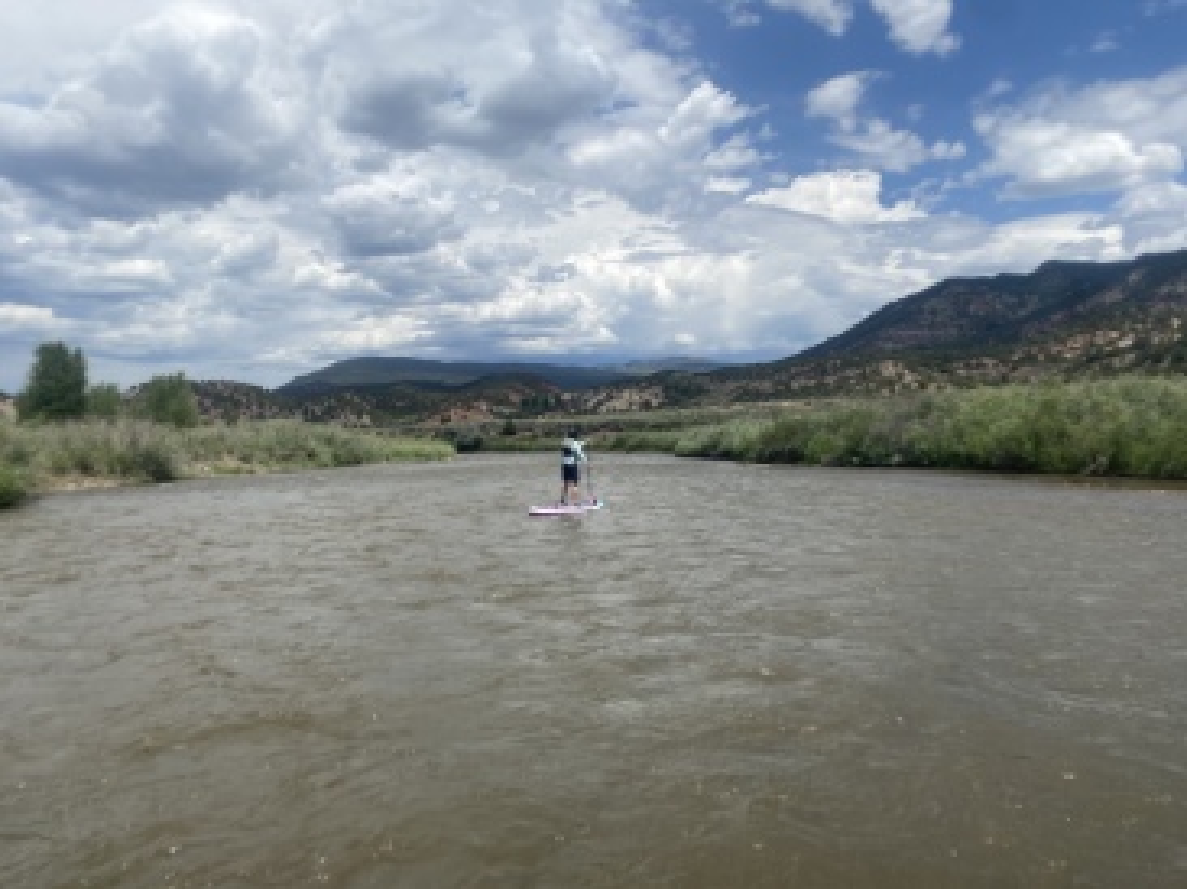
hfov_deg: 67.3
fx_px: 891
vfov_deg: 53.0
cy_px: 444
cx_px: 594
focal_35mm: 26
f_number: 1.8
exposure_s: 1/4608
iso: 32
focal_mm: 4.25
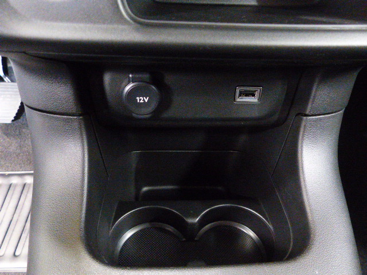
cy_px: 138
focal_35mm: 26
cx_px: 184
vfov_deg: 53.1
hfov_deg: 67.3
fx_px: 276
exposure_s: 1/8
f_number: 2.8
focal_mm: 4.5
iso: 2000
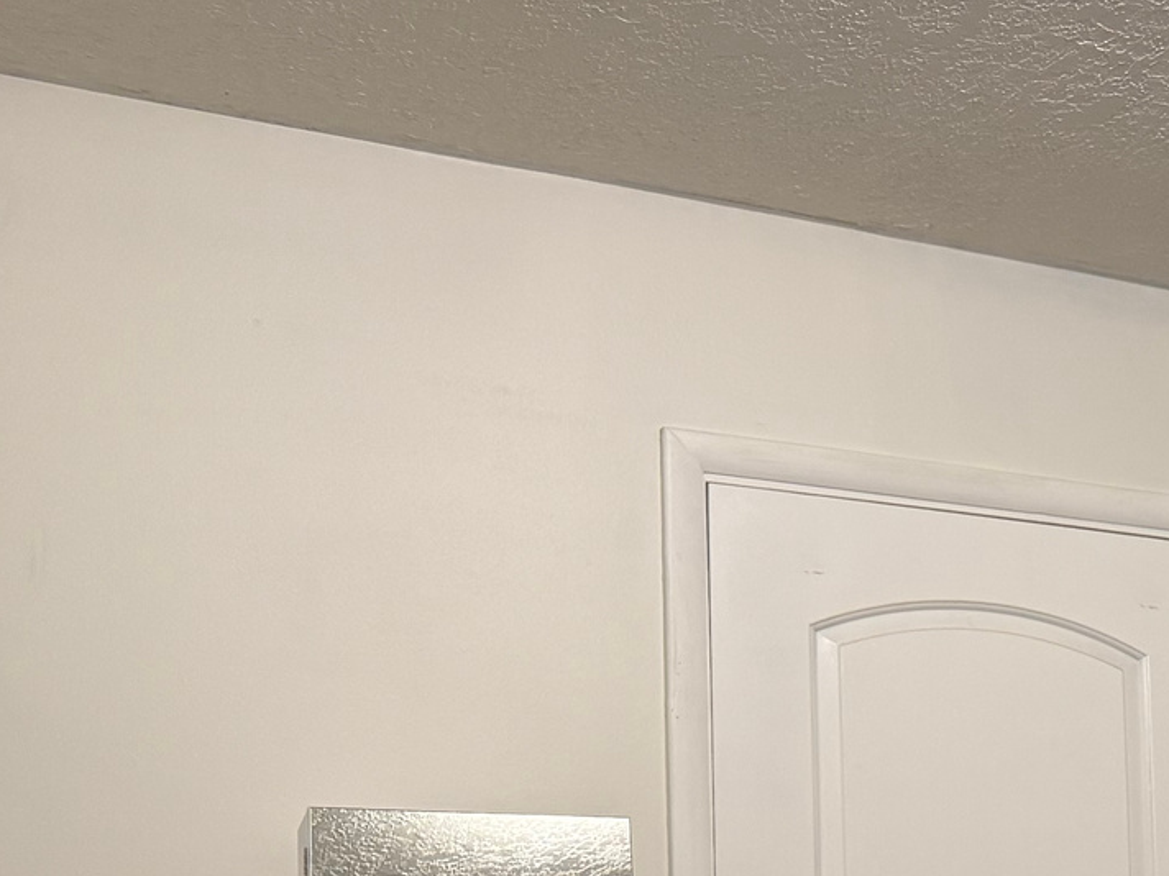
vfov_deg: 20.5
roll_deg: +2.9
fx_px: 2330
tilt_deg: +5.7
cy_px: 902
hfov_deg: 23.9
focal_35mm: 69
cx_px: 1611
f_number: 1.78
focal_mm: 6.76
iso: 200
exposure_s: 1/60
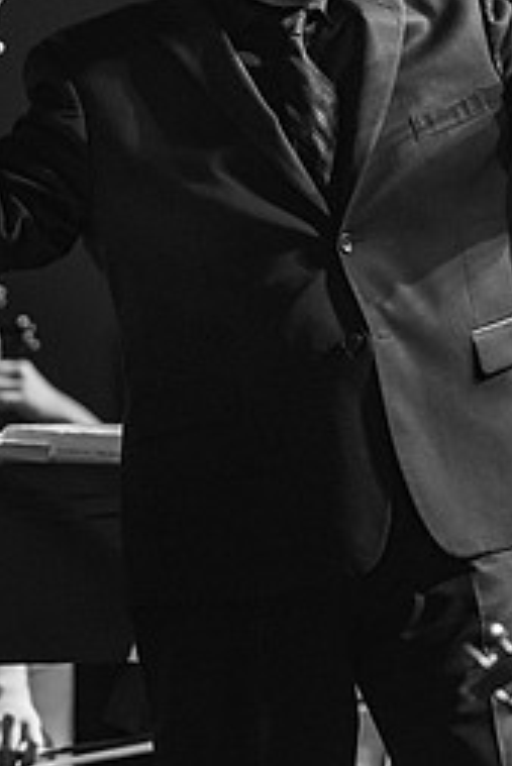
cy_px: 124
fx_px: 10225
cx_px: 224
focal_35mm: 480
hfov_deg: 2.9
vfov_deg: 4.3
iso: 5000
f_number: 4
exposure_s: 1/250
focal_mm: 270
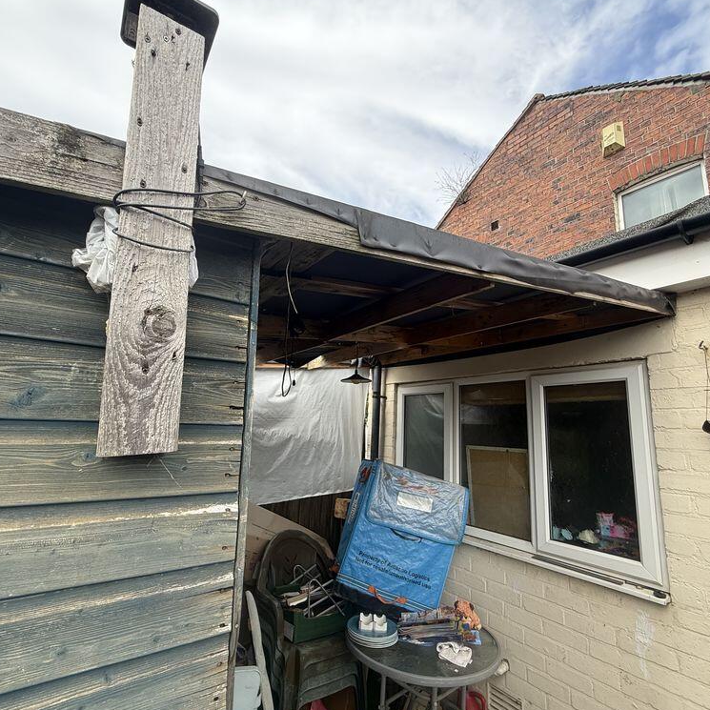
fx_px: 394
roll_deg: -3.6
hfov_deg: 84.0
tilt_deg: +12.4
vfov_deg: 84.0
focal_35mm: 17
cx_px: 351
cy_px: 357
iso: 64
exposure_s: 1/475
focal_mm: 2.22
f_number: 2.2
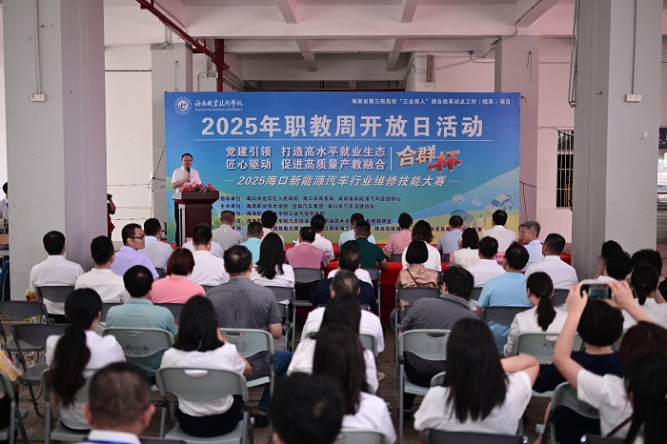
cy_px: 222
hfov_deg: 48.5
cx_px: 334
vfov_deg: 33.4
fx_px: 741
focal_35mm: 40
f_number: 2
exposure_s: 1/160
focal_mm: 40
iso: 140
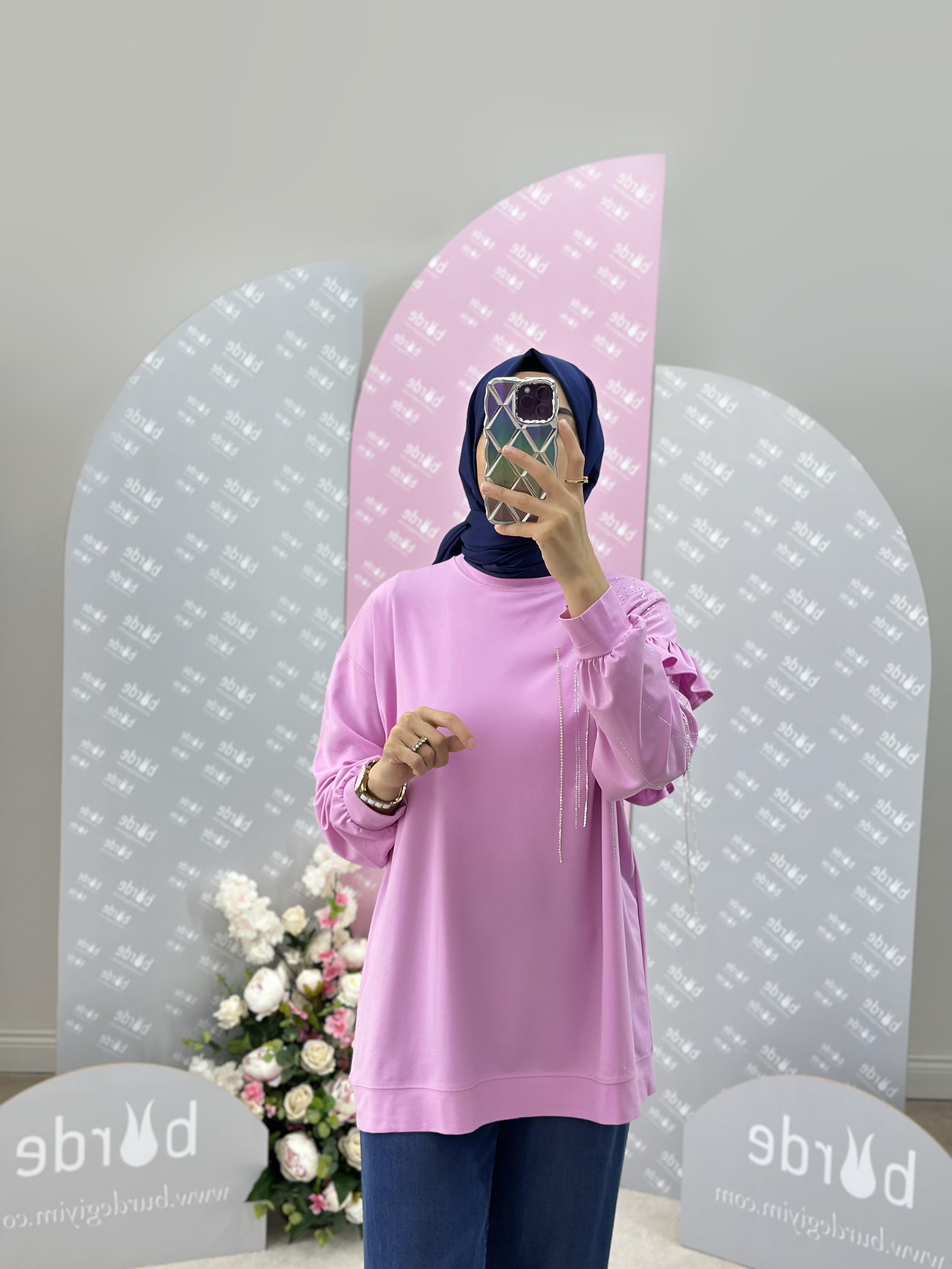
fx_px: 1760
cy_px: 634
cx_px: 476
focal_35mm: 48
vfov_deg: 39.7
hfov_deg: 30.3
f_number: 1.78
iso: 64
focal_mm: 6.86
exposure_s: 1/149
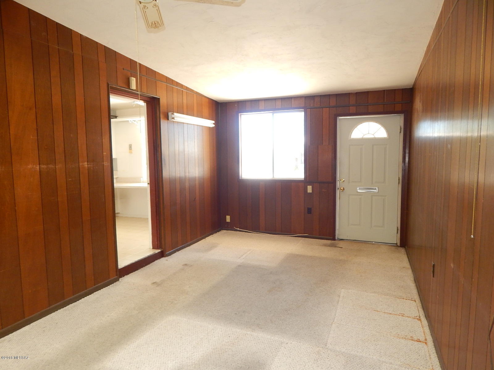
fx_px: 314
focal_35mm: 22
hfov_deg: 76.4
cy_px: 185
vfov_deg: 61.1
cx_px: 247
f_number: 3
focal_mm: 4
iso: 180
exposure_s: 1/40
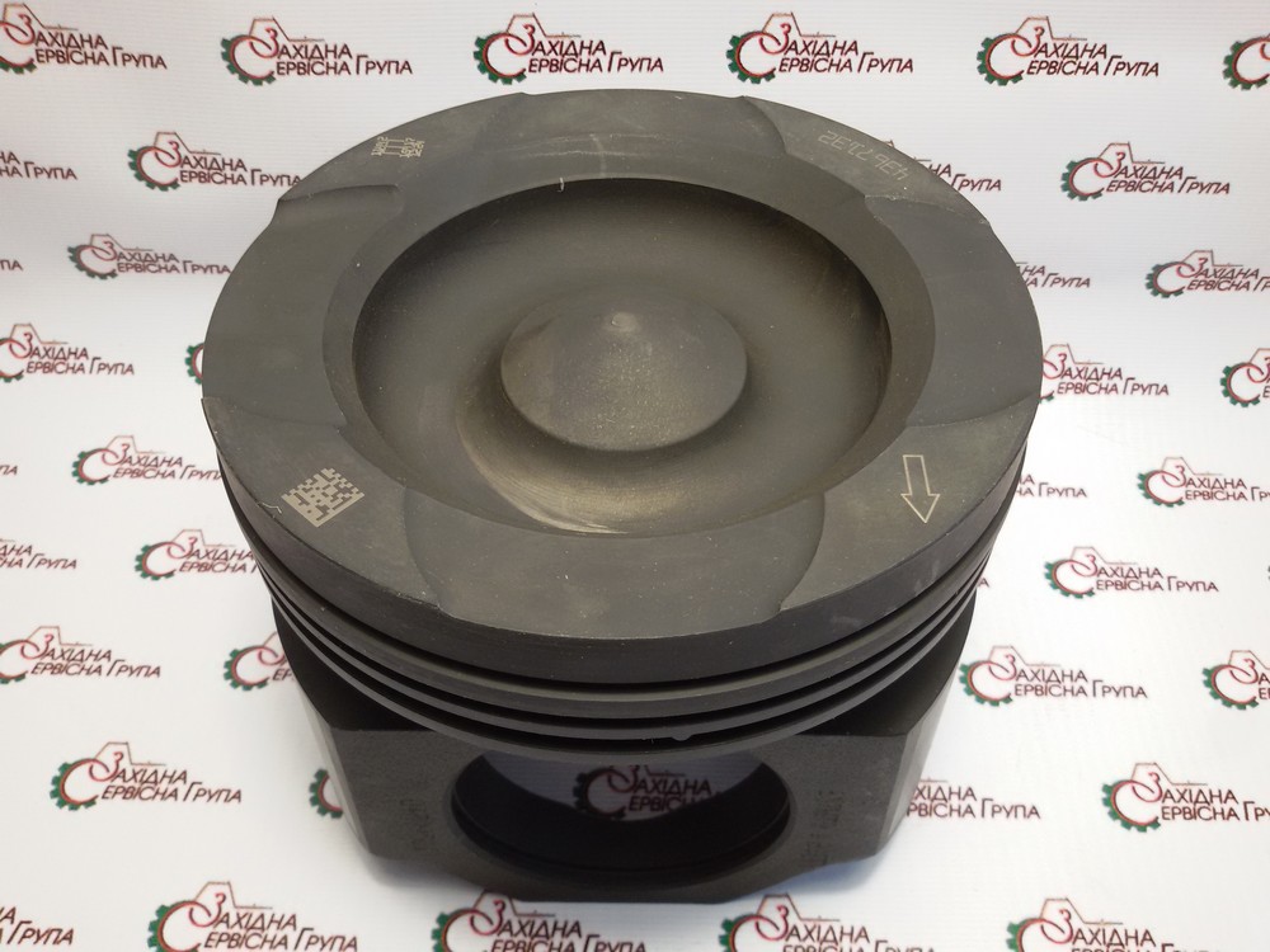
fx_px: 1137
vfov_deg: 45.4
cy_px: 476
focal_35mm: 31
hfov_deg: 58.4
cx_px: 635
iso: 50
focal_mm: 2.93
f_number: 2.4
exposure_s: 1/33
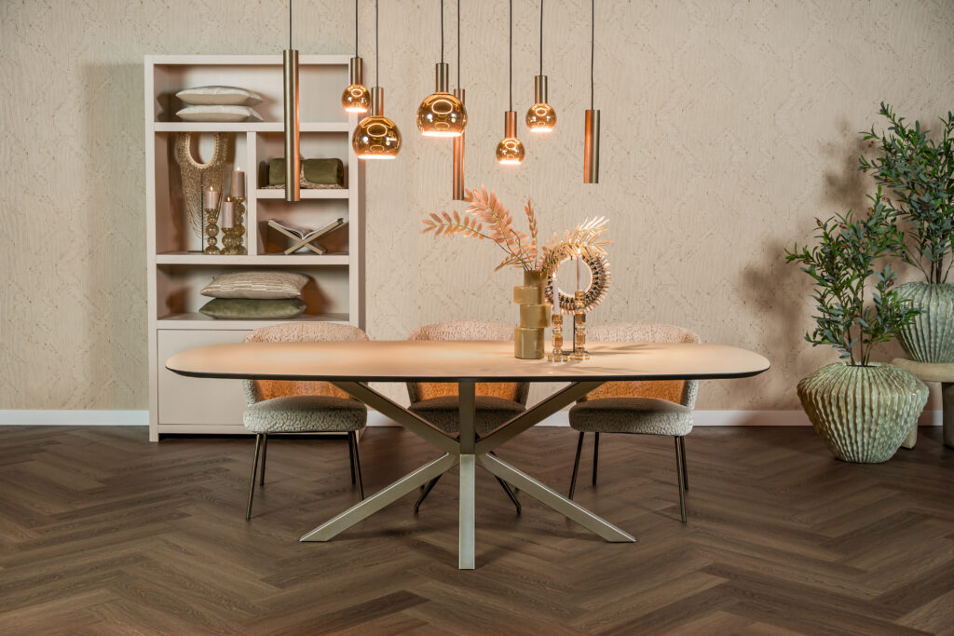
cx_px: 477
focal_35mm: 44
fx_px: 1174
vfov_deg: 30.3
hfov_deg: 44.2
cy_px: 318
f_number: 4
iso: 500
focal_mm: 44.3
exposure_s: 1/50
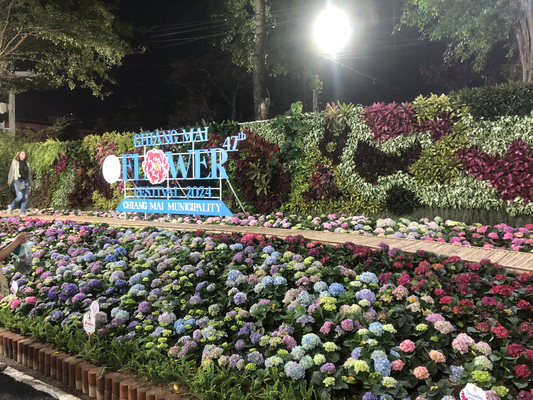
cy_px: 200
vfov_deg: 49.7
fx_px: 431
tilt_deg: -2.1
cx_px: 266
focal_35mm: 28
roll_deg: +0.8
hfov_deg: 63.4
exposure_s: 1/13
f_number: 1.8
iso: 100
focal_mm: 4
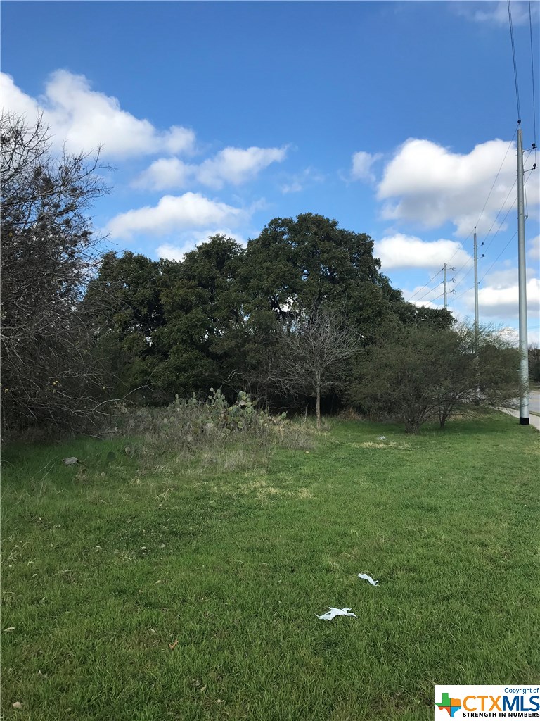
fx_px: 582
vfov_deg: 63.4
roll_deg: +0.7
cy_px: 360
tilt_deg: +3.5
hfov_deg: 49.7
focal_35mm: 28
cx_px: 270
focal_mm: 3.99
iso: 20
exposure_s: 1/1773
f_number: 1.8
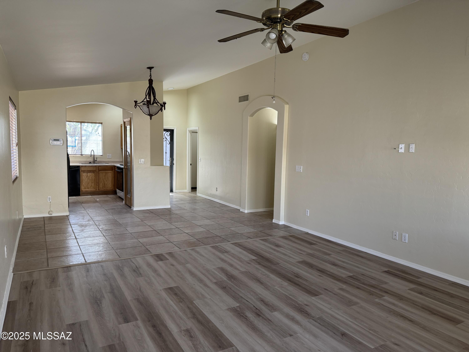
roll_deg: -1.5
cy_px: 176
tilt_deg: -5.5
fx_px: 325
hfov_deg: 71.6
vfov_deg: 56.8
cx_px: 234
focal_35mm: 24
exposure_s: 1/120
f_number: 1.78
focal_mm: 6.76
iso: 200
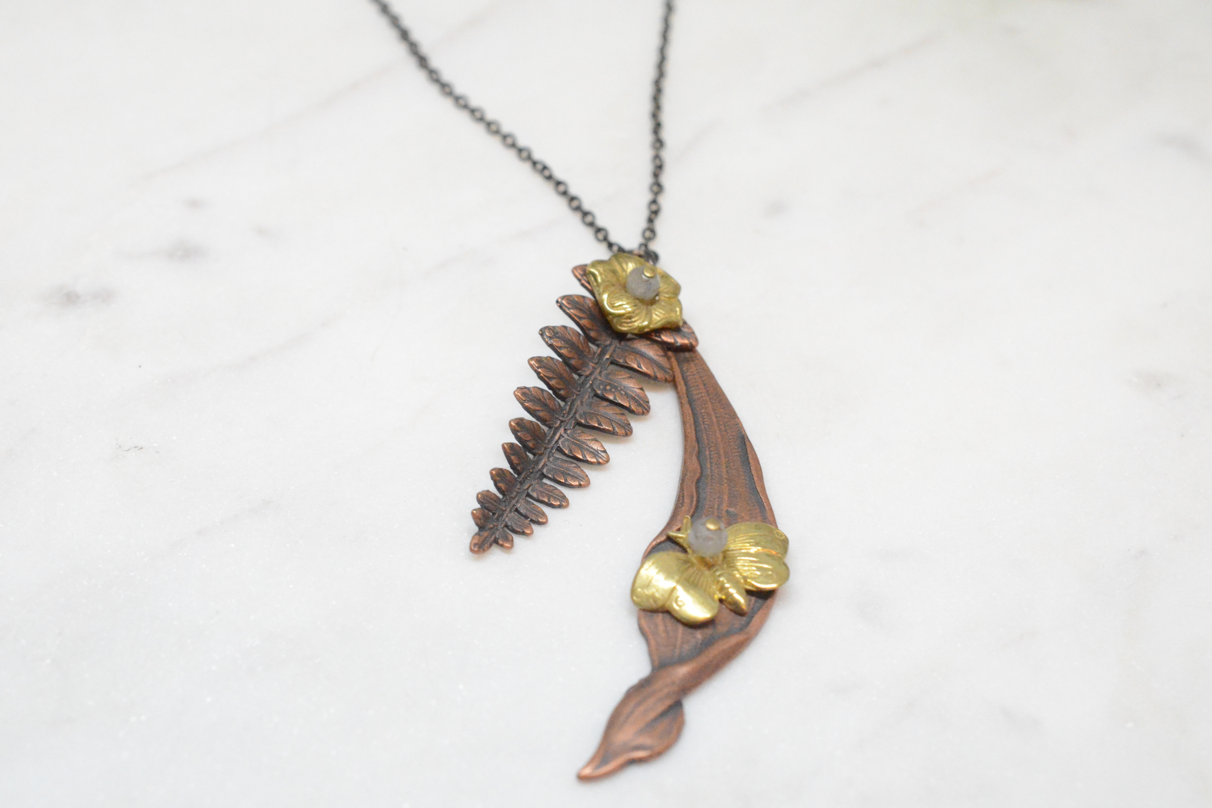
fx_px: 2053
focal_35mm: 61
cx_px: 601
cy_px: 407
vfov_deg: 22.3
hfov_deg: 32.9
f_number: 8
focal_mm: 40
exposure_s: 1/800
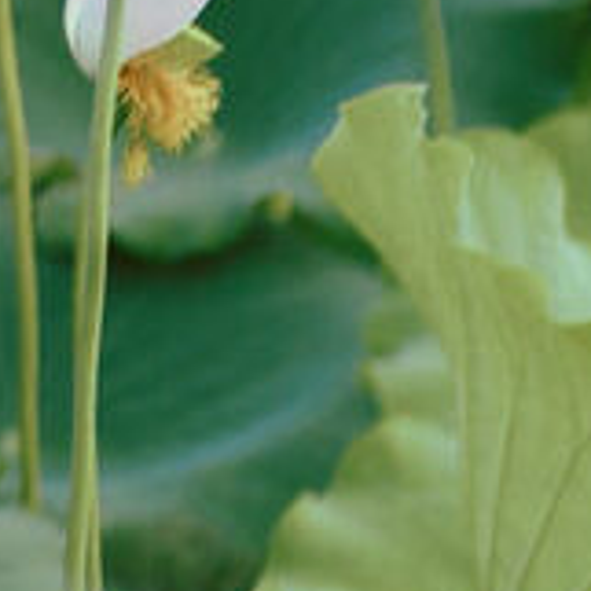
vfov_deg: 3.4
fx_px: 9928
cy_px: 1226
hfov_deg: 3.4
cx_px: 1545
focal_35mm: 514
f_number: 2.8
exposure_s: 1/500
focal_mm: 93
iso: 200
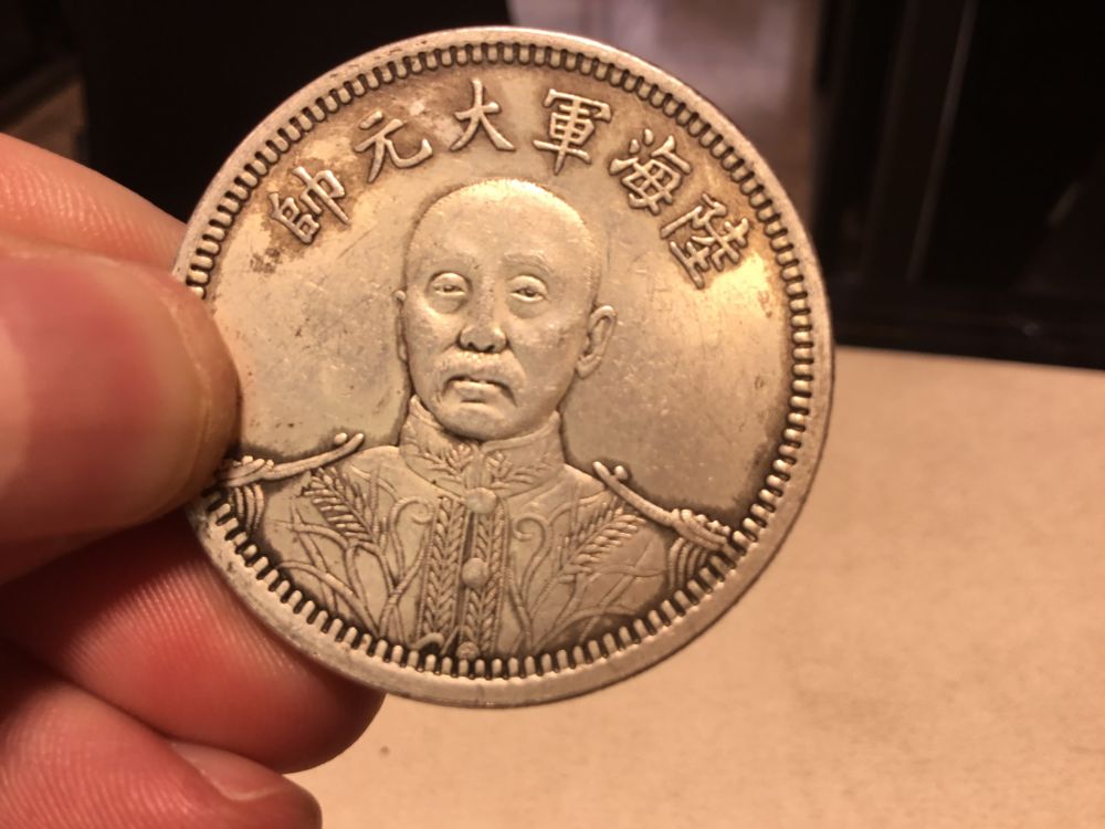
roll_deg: -1.2
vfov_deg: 45.4
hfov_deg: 58.4
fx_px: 990
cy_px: 414
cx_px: 552
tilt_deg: -39.6
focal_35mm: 31
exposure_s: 1/108
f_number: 2.4
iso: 25
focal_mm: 3.3
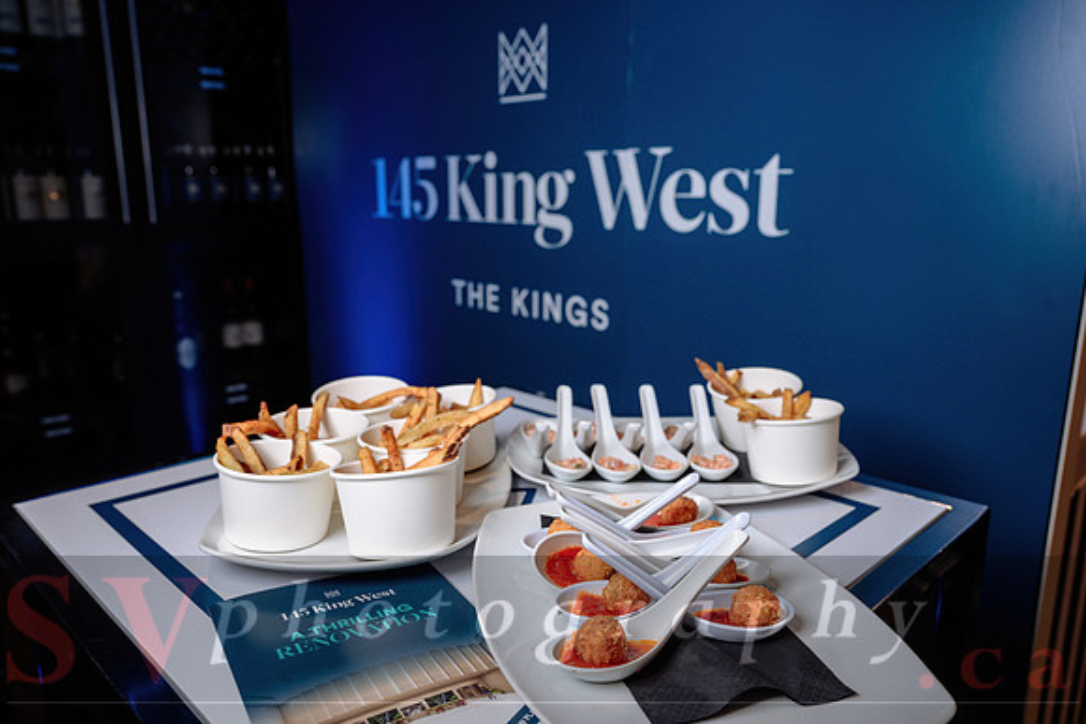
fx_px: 830
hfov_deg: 66.4
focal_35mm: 28
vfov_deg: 47.2
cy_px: 362
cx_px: 543
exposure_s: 1/50
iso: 500
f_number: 5
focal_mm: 27.5
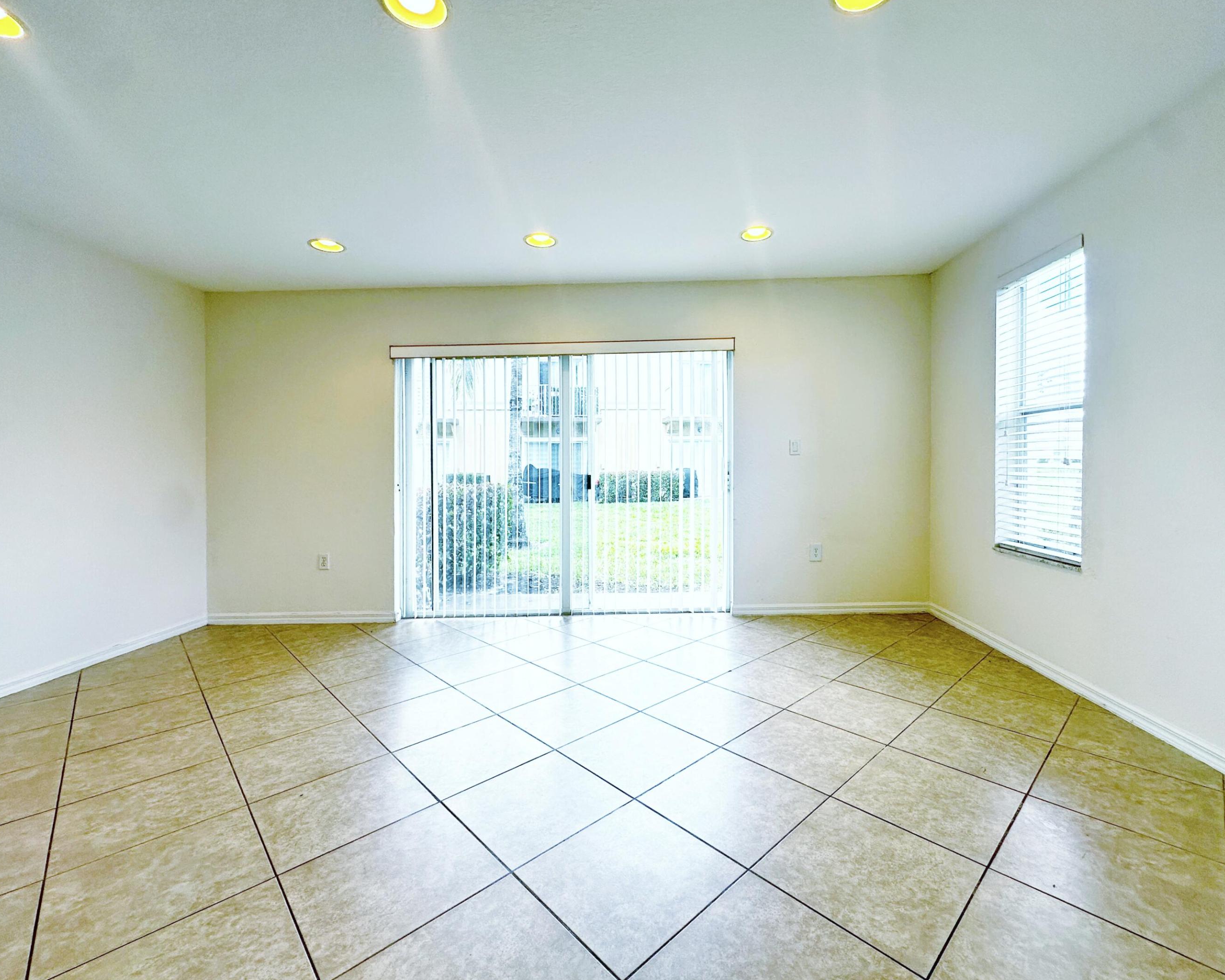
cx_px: 646
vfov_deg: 84.0
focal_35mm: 15
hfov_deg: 96.7
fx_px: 544
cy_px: 486
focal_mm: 2.22
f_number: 2.2
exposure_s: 1/147
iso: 40
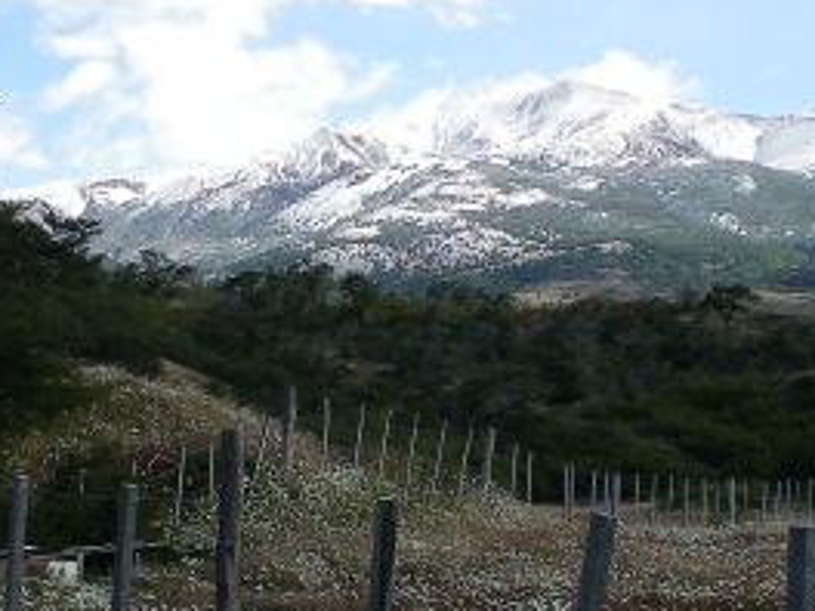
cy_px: 401
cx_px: 477
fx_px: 2213
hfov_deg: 20.8
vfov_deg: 15.7
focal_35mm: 94
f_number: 4.6
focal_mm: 6.3
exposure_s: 1/400
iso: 64
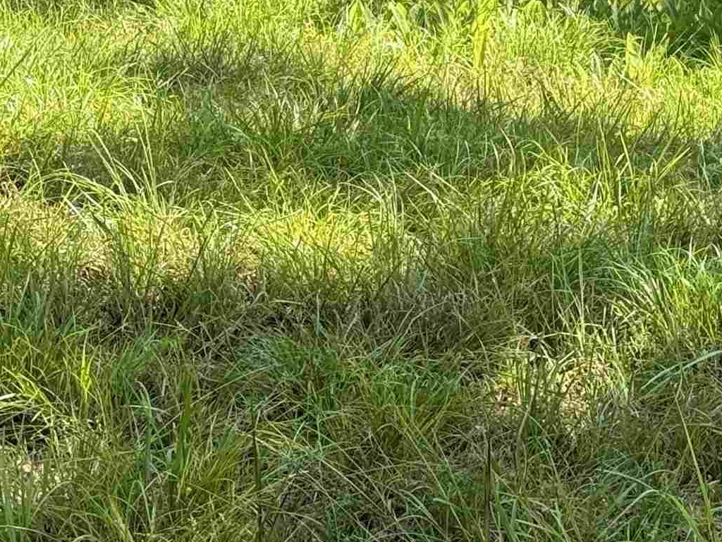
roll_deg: -0.1
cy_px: -205
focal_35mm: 144
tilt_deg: +0.6
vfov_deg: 10.1
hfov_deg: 13.6
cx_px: 664
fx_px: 3003
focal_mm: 6.76
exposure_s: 1/895
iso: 64
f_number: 1.78
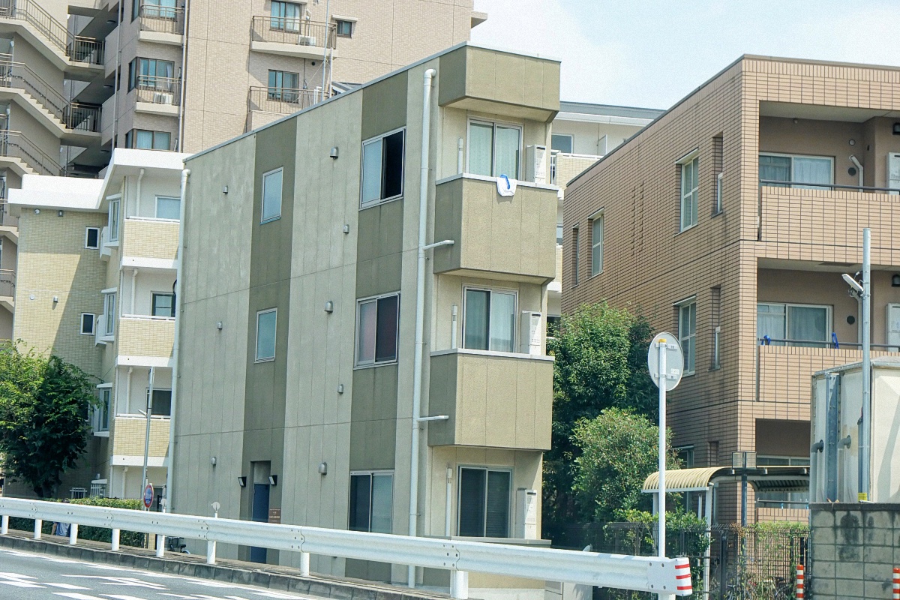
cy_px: 300
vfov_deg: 17.8
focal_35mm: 76
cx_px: 450
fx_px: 1912
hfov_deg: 26.5
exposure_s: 1/320
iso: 100
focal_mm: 51
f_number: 5
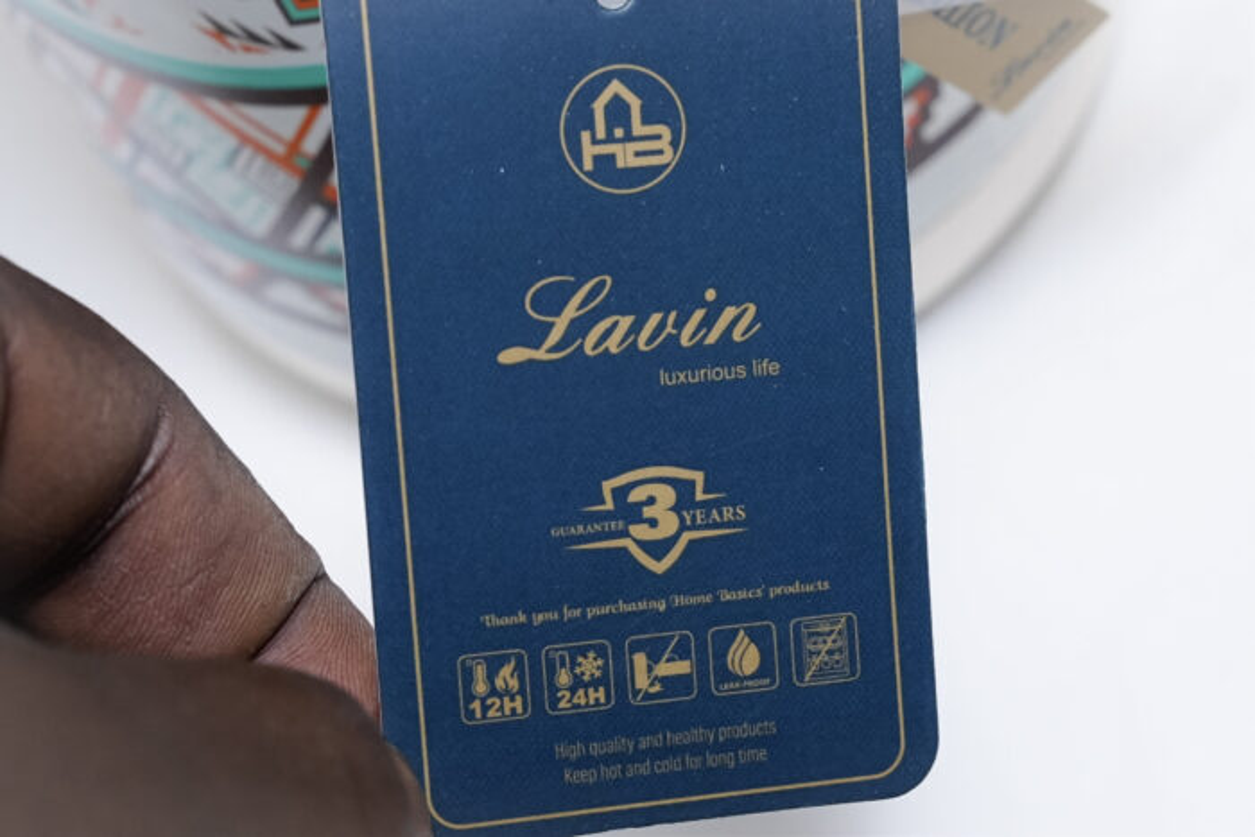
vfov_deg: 13.0
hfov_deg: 19.5
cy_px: 418
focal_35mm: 105
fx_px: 3661
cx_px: 628
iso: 3200
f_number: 10
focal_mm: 70
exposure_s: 1/125
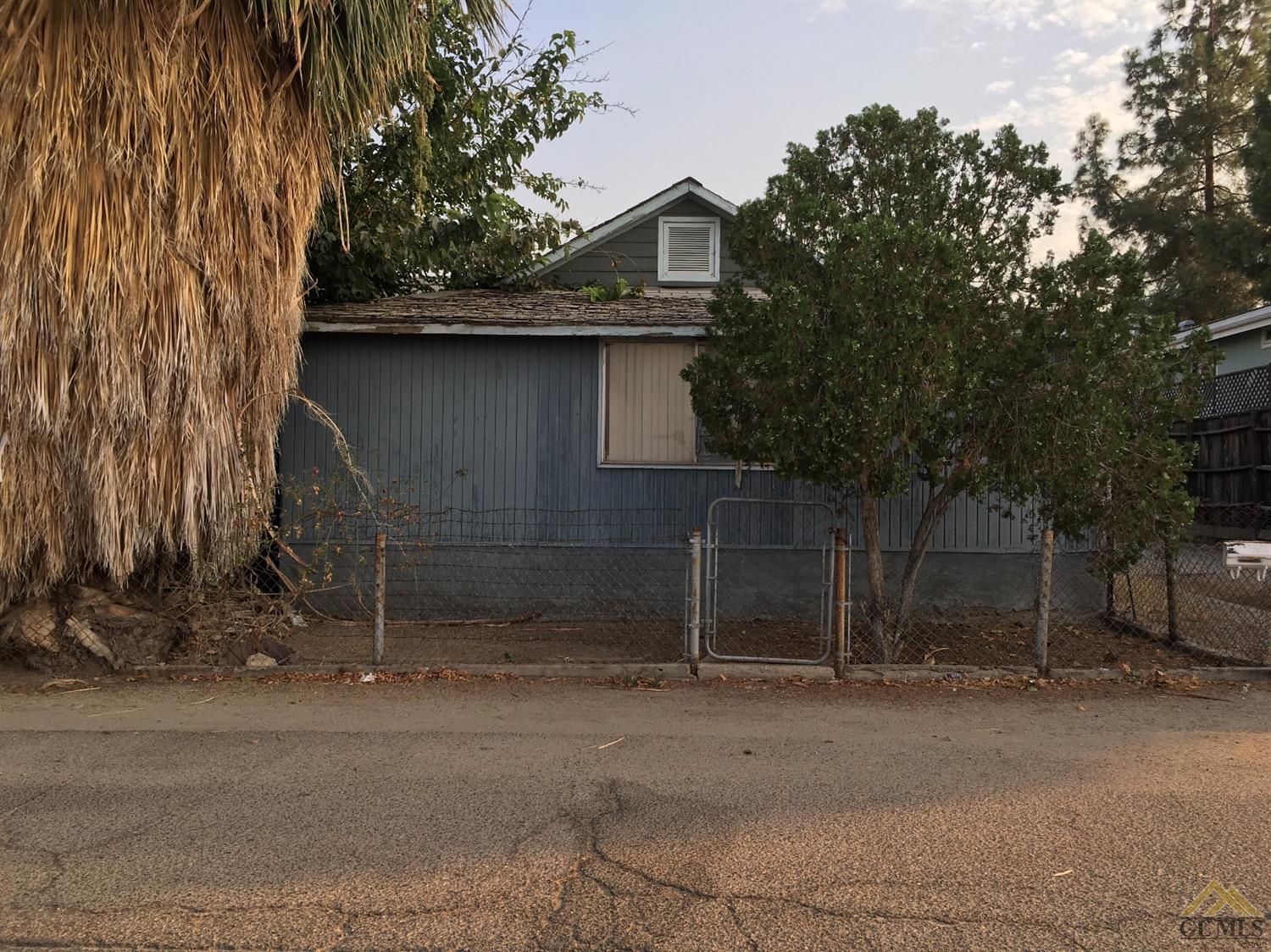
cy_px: 476
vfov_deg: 48.2
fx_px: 1064
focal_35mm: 29
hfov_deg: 61.7
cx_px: 636
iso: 25
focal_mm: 4.15
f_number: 2.2
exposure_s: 1/396
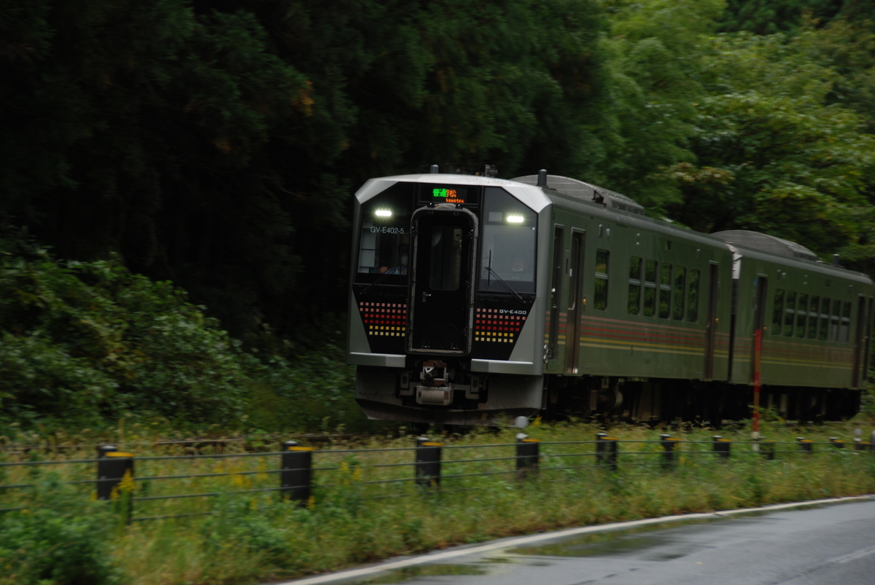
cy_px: 292
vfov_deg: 8.7
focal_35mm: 158
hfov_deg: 13.0
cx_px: 438
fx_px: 3832
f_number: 6.3
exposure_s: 1/50
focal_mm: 105
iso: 100
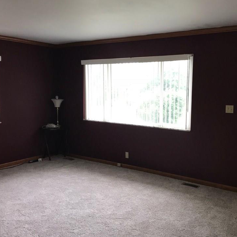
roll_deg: +0.4
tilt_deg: -6.2
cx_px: 154
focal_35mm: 35
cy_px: 119
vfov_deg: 47.2
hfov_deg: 46.6
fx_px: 271
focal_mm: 3.99
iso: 50
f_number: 1.8
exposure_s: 1/30
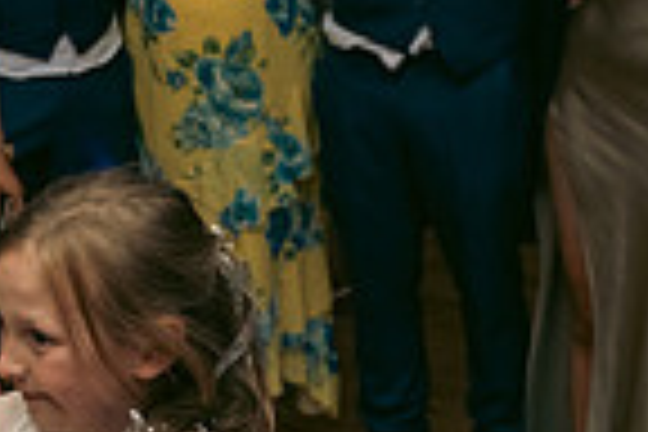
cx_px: 166
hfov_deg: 20.9
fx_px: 1746
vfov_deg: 14.1
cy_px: 317
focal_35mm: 97
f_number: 3.5
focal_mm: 24
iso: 800
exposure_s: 1/160
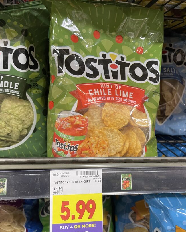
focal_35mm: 32
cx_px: 98
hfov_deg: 45.8
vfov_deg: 55.5
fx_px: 220
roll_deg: -3.4
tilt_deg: -16.2
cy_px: 129
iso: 160
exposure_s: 1/60
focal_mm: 4.2
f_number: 1.6
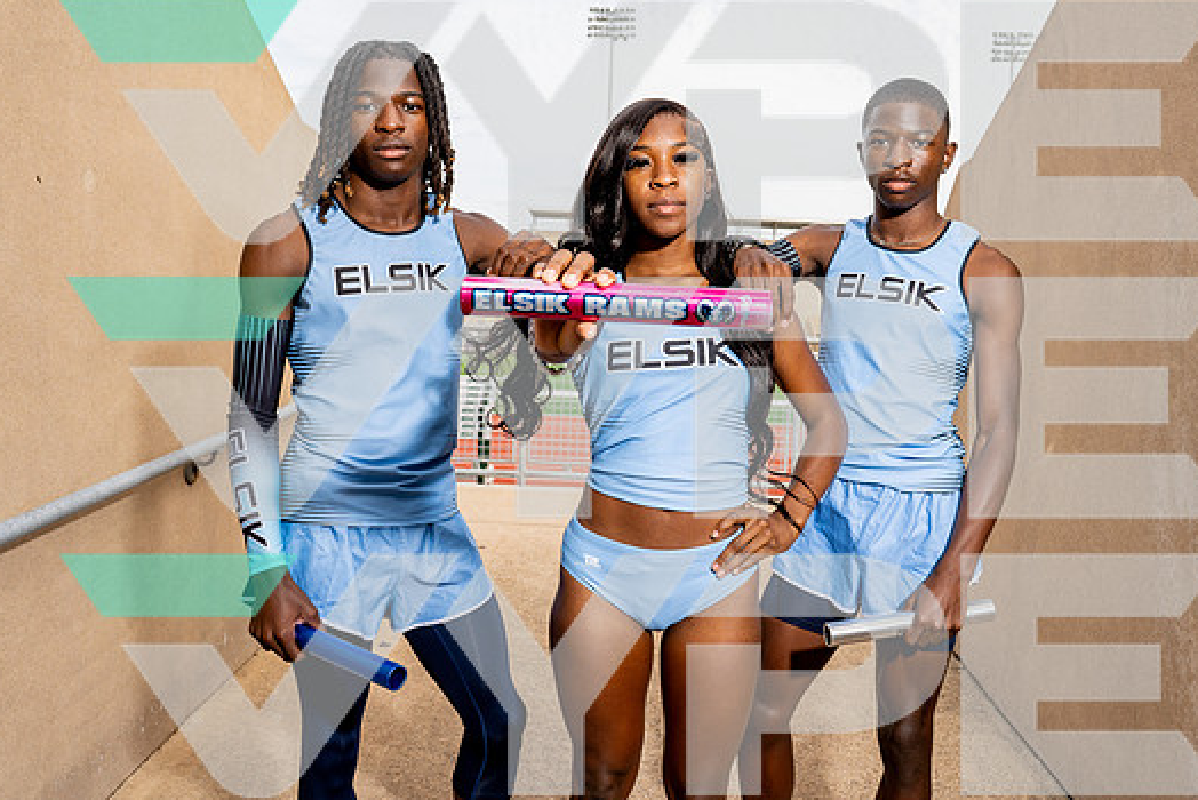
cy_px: 399
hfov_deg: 60.2
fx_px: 1032
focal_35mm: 31
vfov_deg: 42.4
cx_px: 649
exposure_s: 1/250
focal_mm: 28
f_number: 6.3
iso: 160
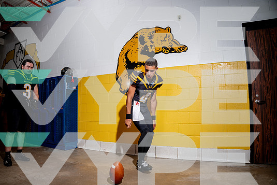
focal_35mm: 22
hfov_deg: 78.5
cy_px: 97
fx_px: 169
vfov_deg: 57.2
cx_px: 129
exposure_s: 1/250
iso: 100
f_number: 4
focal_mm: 20
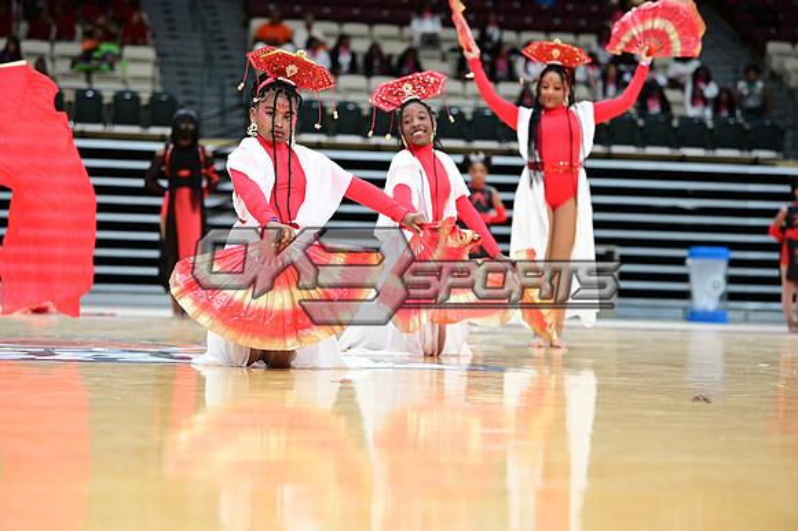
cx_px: 399
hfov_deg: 20.8
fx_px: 2171
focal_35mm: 98
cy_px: 266
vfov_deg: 13.9
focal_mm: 98
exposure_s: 1/1000
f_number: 3.2
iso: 6400
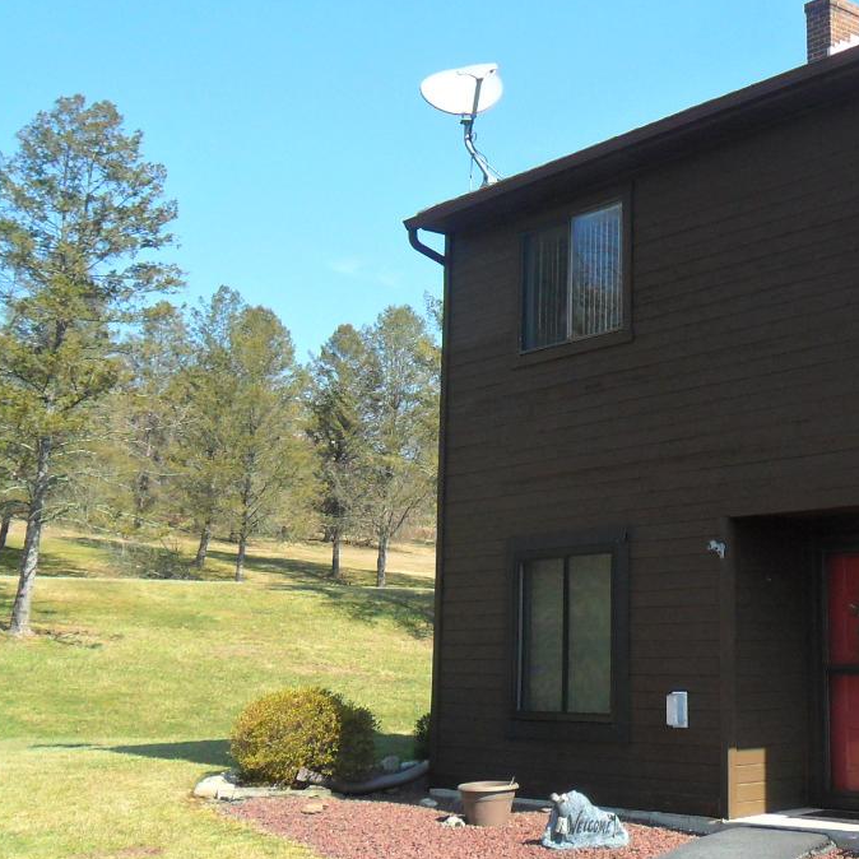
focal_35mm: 51
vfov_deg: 33.3
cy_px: 329
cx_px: 761
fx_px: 1432
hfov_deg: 31.9
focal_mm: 4.9
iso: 100
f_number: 3.5
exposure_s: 1/500
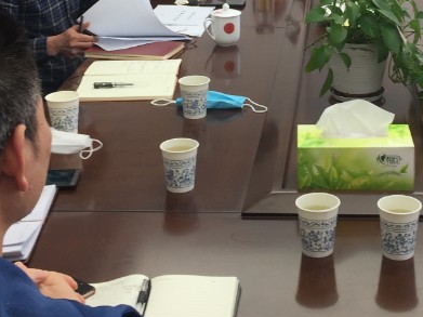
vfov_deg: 19.0
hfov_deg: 25.3
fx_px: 928
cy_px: 26
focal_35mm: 76
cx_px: 328
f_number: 2.2
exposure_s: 1/50
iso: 32
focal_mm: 4.15
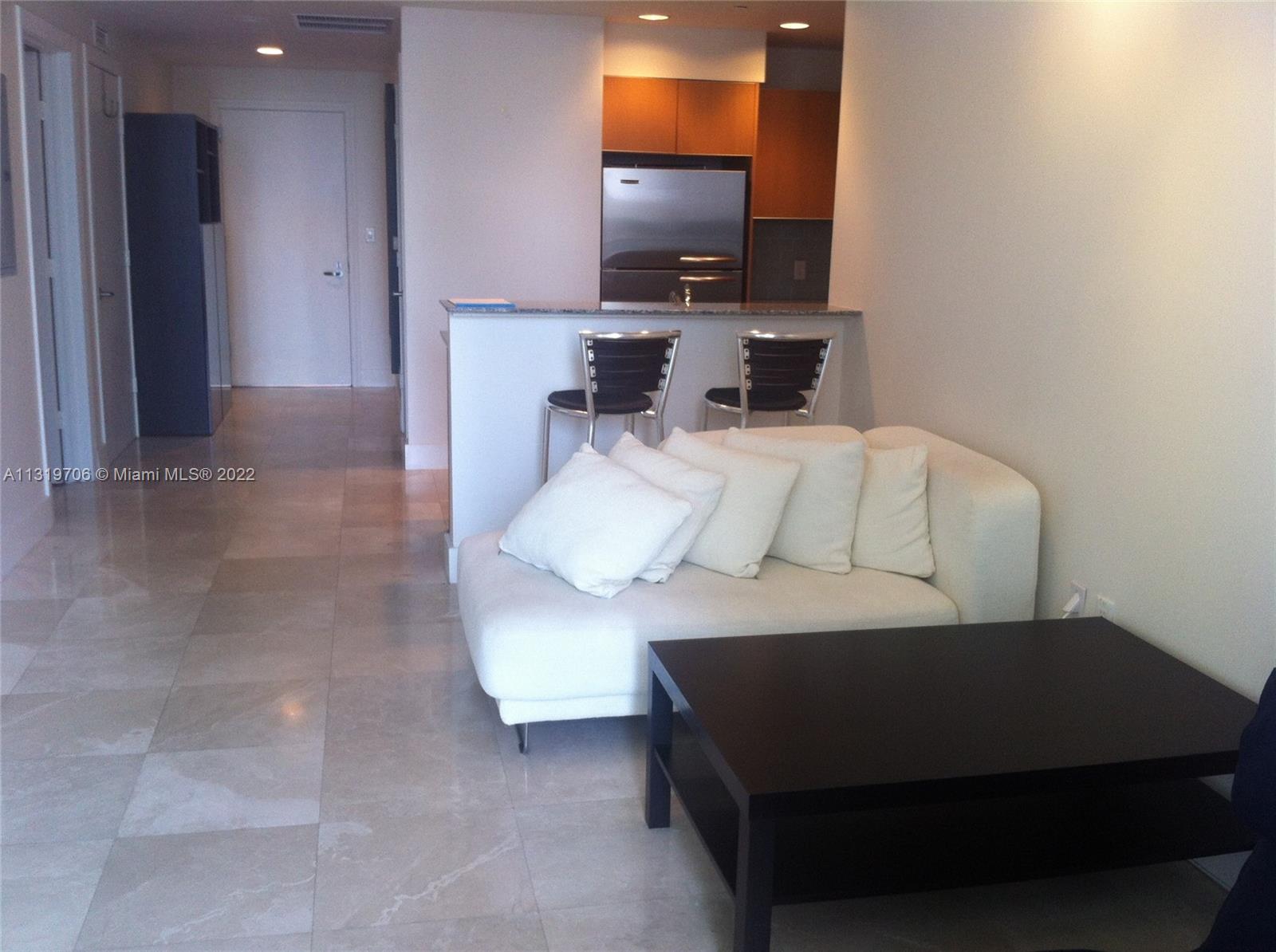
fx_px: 1288
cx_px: 638
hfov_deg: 52.7
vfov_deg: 40.6
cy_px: 476
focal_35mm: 35
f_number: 2.8
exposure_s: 1/30
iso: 100
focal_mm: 3.85
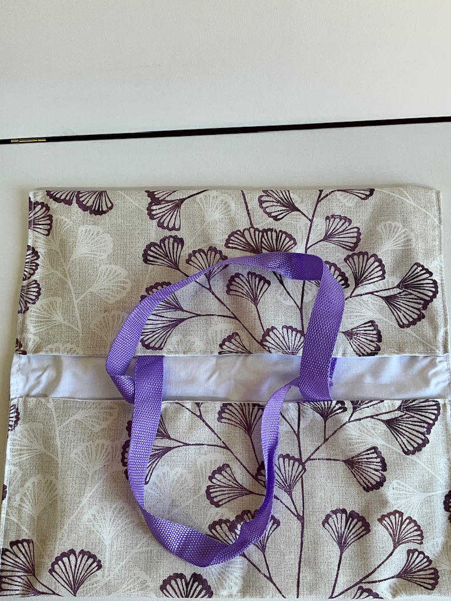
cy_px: 336
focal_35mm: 35
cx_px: 242
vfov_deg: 52.5
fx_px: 608
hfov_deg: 40.7
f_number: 1.8
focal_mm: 3
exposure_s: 1/100
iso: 20
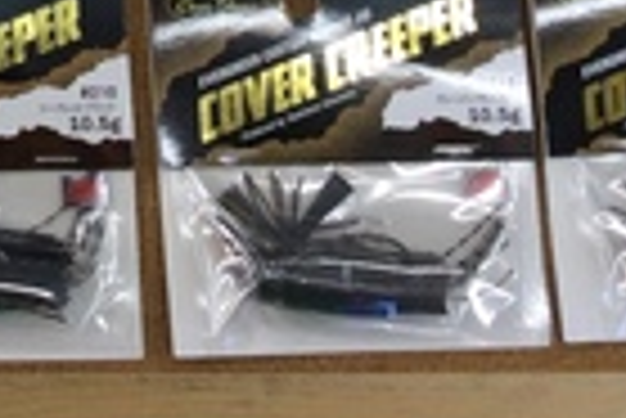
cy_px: -580
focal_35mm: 139
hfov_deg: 14.0
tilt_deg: -77.2
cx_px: -257
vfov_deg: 8.9
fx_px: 2420
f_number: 2.4
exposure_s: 1/60
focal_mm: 3.3
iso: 32
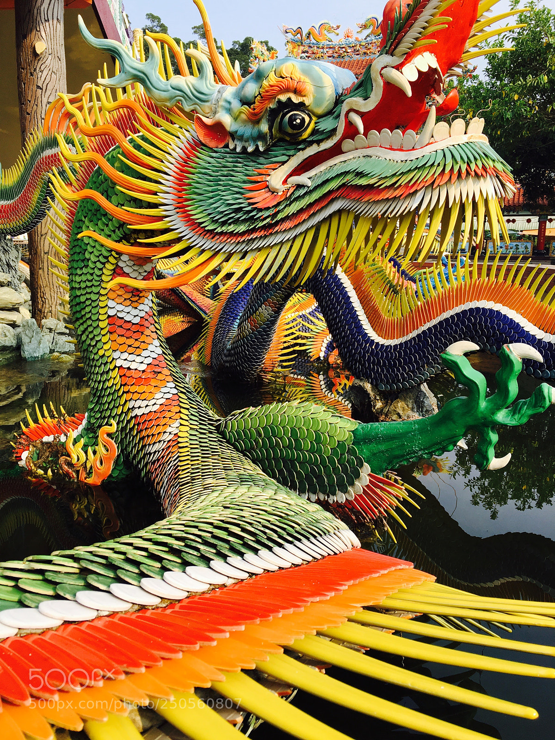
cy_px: 370
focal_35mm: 29
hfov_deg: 48.2
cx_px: 278
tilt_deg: -12.4
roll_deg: -1.4
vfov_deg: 61.7
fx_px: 620
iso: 25
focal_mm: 4.15
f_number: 2.2
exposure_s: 1/718
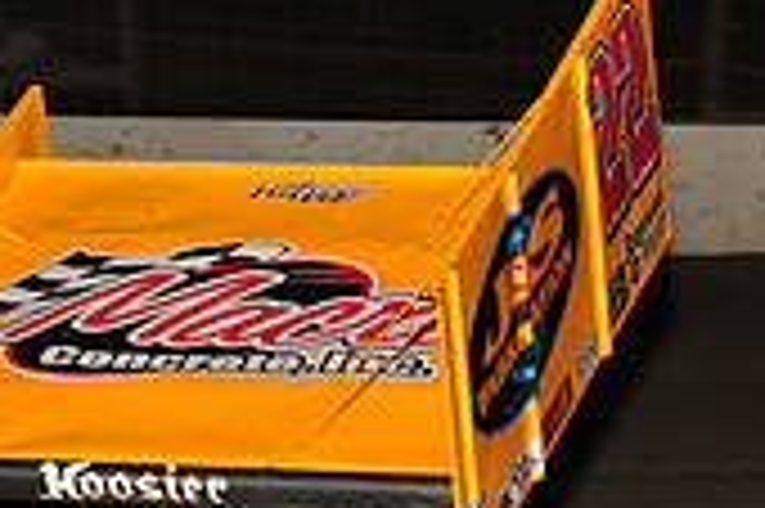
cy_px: 495
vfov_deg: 3.8
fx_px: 7621
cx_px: 148
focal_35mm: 359
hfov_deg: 5.7
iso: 800
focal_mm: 105
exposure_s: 1/320
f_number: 6.3
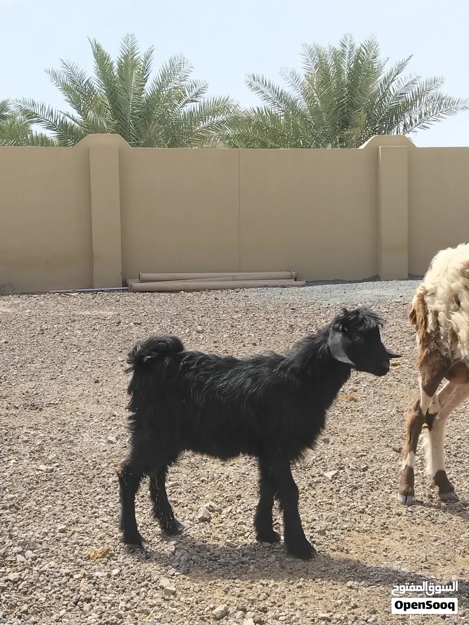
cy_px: 312
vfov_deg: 35.5
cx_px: 234
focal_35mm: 54
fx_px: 975
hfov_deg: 27.0
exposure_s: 1/823
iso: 100
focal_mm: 4.05
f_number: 1.8
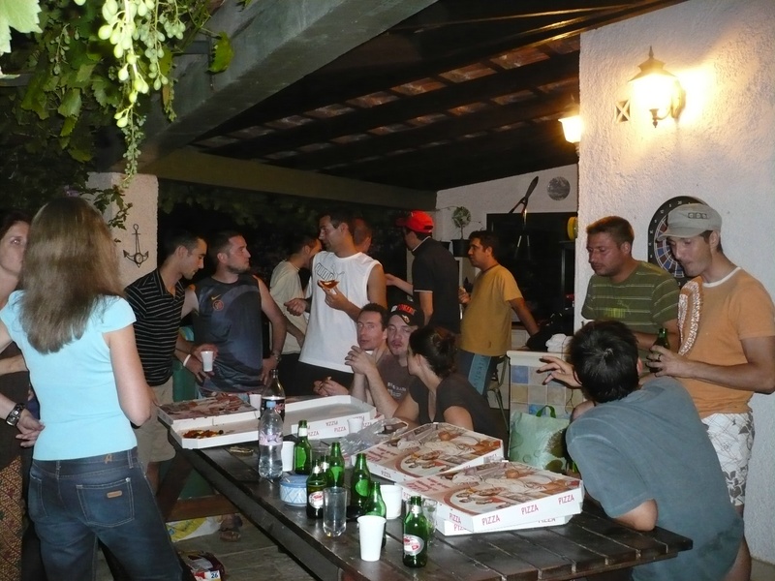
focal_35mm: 35
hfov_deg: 52.6
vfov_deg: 40.7
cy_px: 290
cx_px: 388
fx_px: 784
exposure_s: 1/30
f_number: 2.8
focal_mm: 5.8
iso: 500
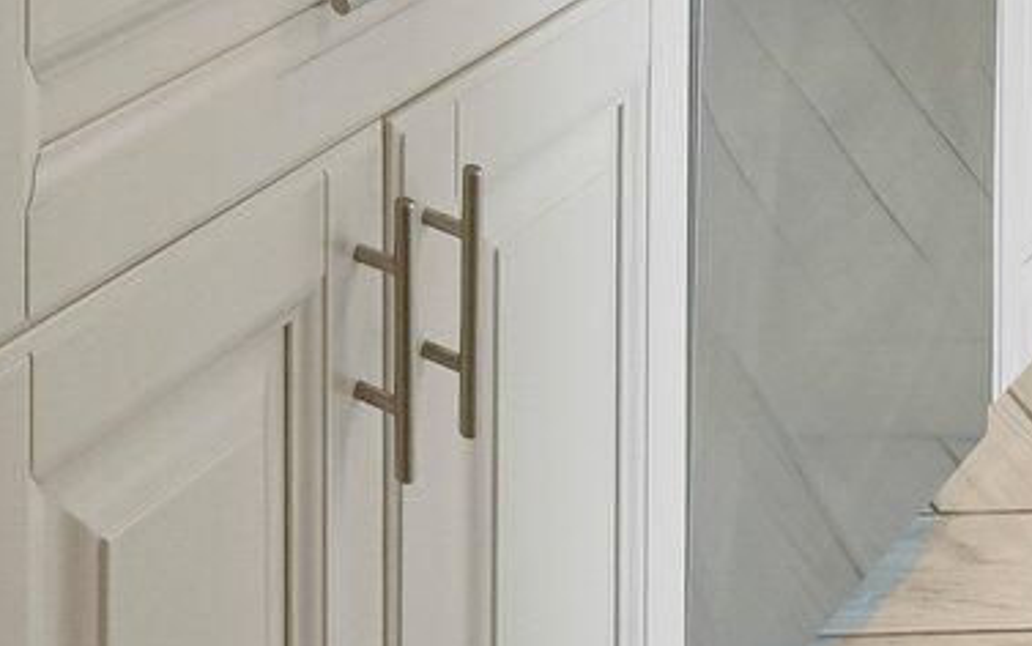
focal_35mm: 83
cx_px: -118
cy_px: -870
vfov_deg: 12.6
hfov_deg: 23.3
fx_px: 2335
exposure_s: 1/15
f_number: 9
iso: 400
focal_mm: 10
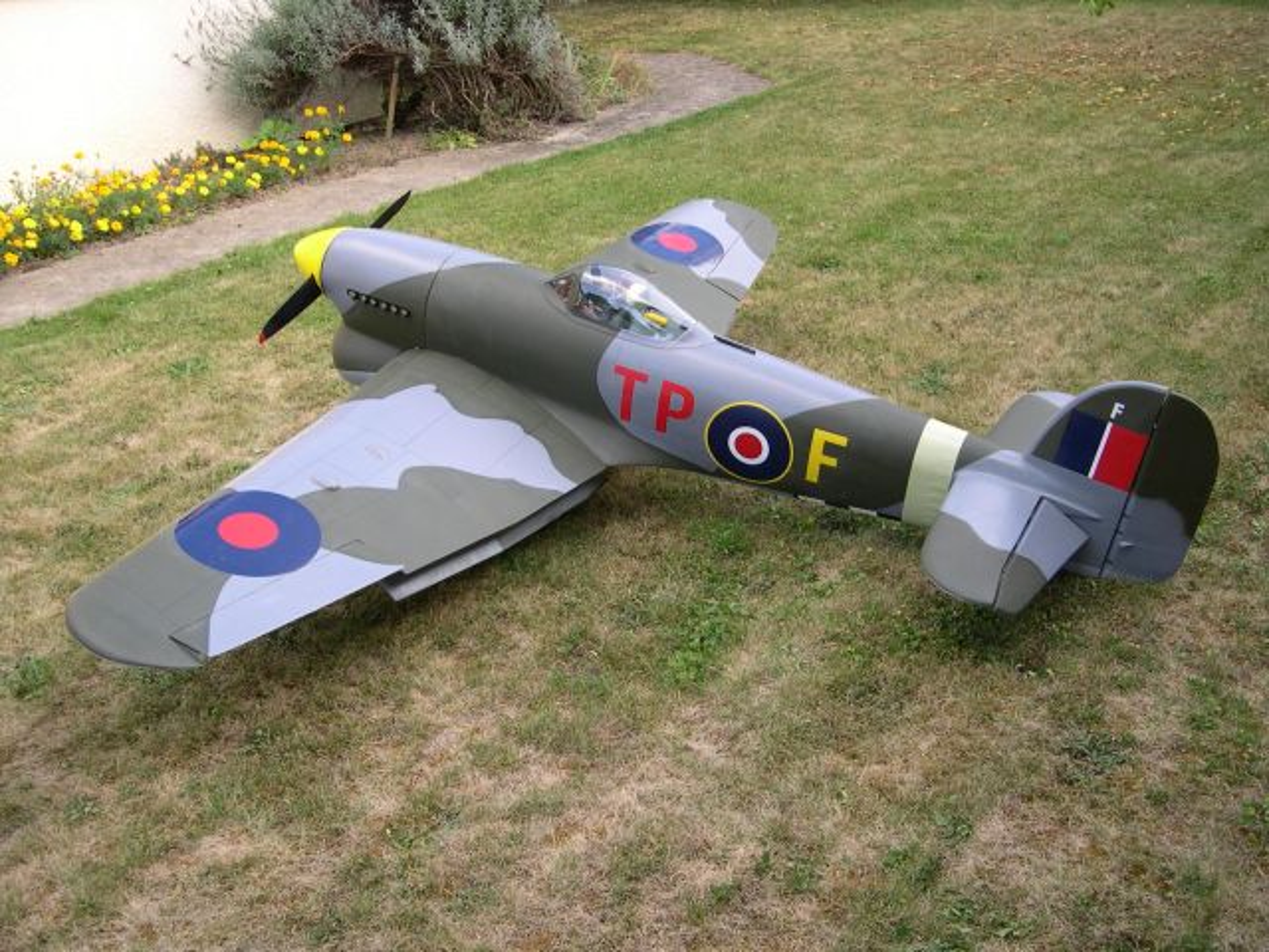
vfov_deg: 37.7
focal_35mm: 38
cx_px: 634
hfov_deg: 49.0
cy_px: 476
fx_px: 1393
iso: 100
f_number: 2.8
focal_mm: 8
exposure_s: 1/116
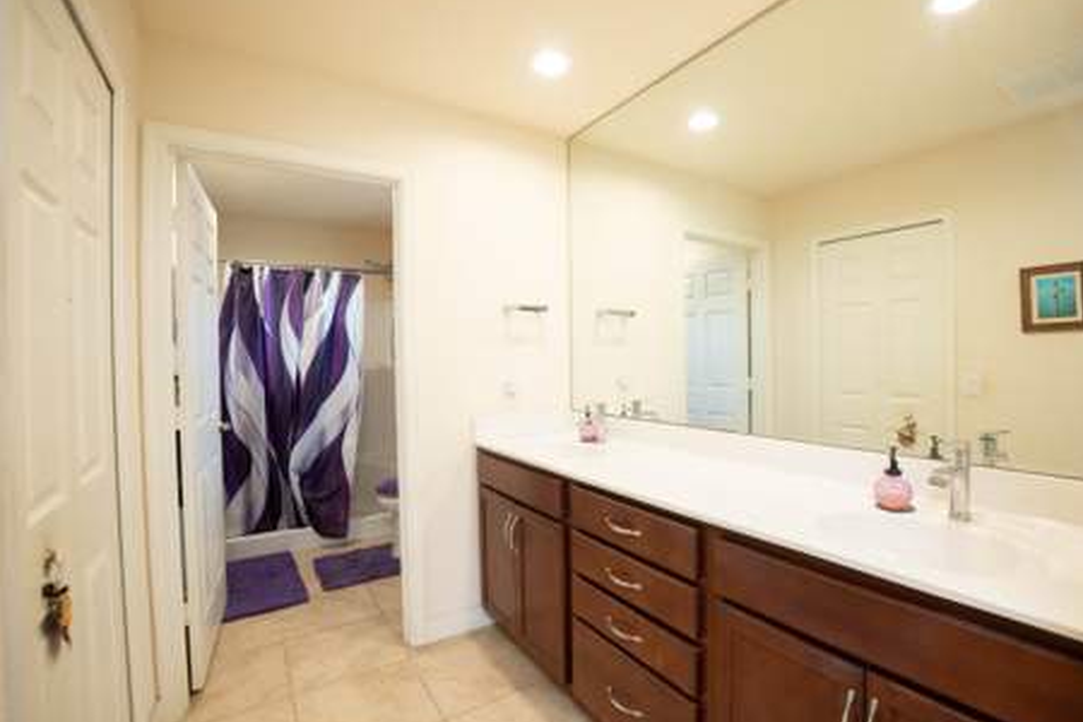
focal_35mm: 16
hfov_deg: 96.6
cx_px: 573
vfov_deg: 73.7
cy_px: 356
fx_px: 481
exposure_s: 1/125
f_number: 4
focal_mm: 10
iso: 400
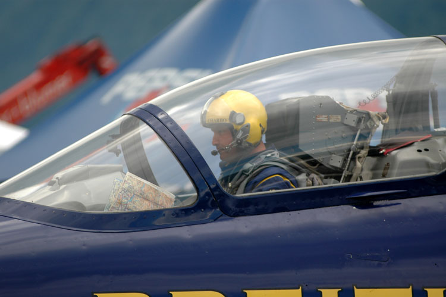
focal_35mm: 300
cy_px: 148
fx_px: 3714
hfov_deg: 6.9
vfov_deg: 4.6
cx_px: 223
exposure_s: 1/1250
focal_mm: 200
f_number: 3.2
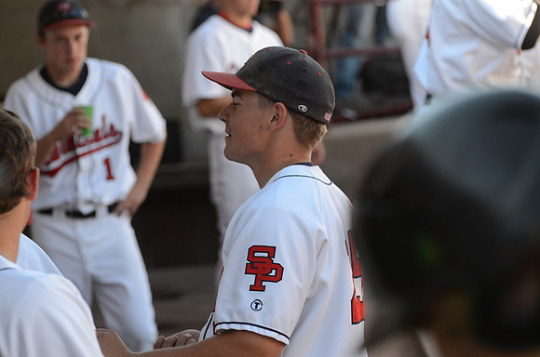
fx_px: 2806
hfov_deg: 11.0
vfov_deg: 7.3
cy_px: 178
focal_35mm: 188
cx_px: 270
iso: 800
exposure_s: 1/1000
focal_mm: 125
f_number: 4.8
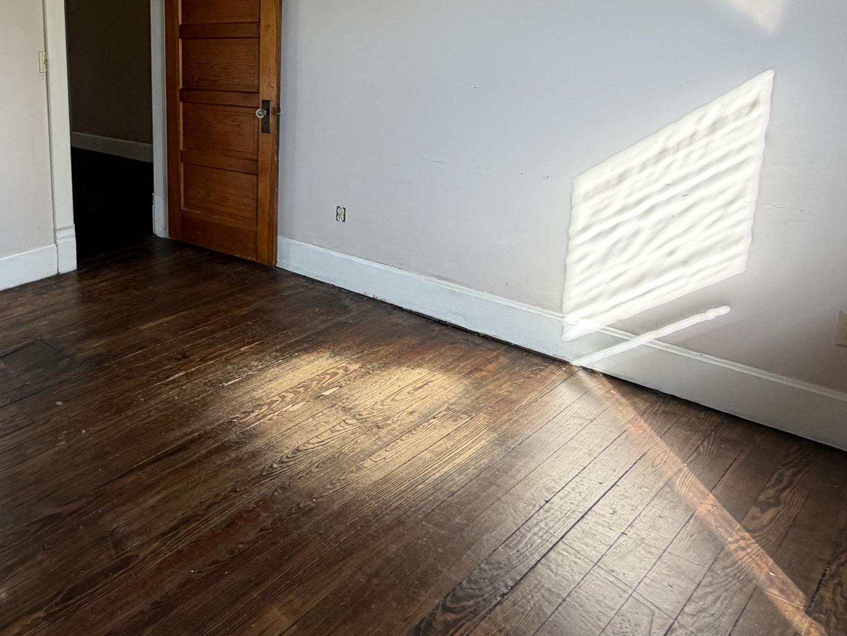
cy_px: 155
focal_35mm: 28
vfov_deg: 47.8
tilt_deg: -11.3
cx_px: 58
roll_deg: +2.7
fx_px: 685
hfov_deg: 53.9
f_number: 2.2
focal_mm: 2.22
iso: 80
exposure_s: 1/121
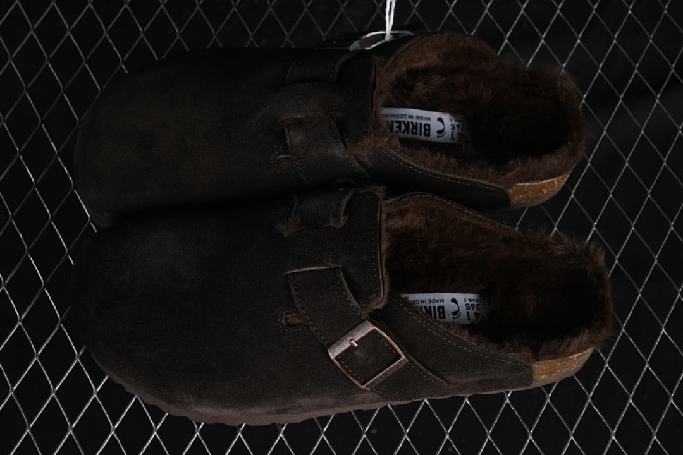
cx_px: 342
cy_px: 228
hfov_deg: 27.0
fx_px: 1423
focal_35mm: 75
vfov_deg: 18.2
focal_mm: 50
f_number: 6.3
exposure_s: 1/50
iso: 160
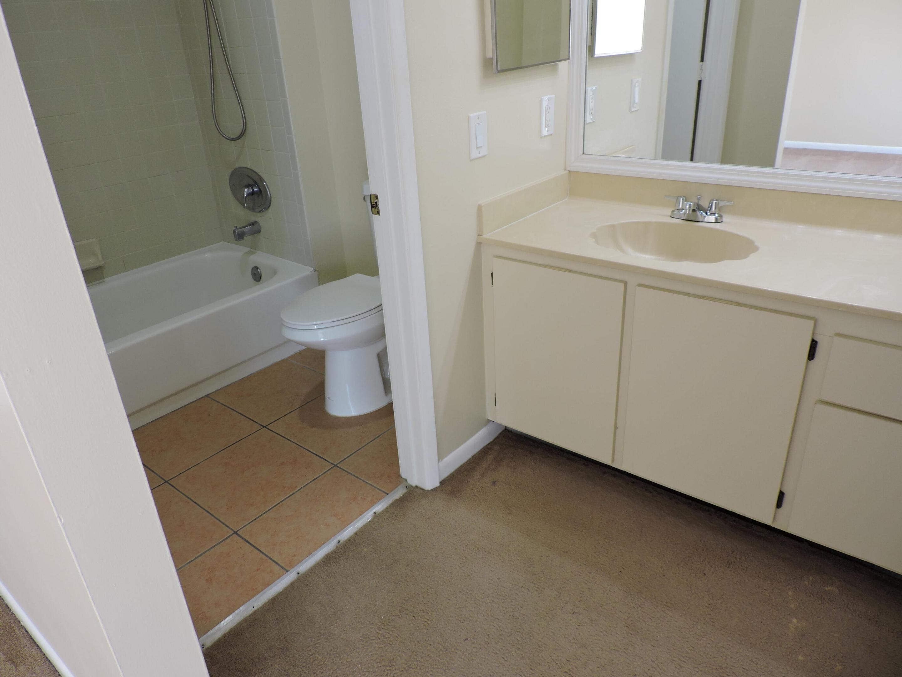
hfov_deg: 71.6
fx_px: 625
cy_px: 338
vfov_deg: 56.8
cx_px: 451
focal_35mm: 24
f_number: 3
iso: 100
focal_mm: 4.3
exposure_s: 1/40
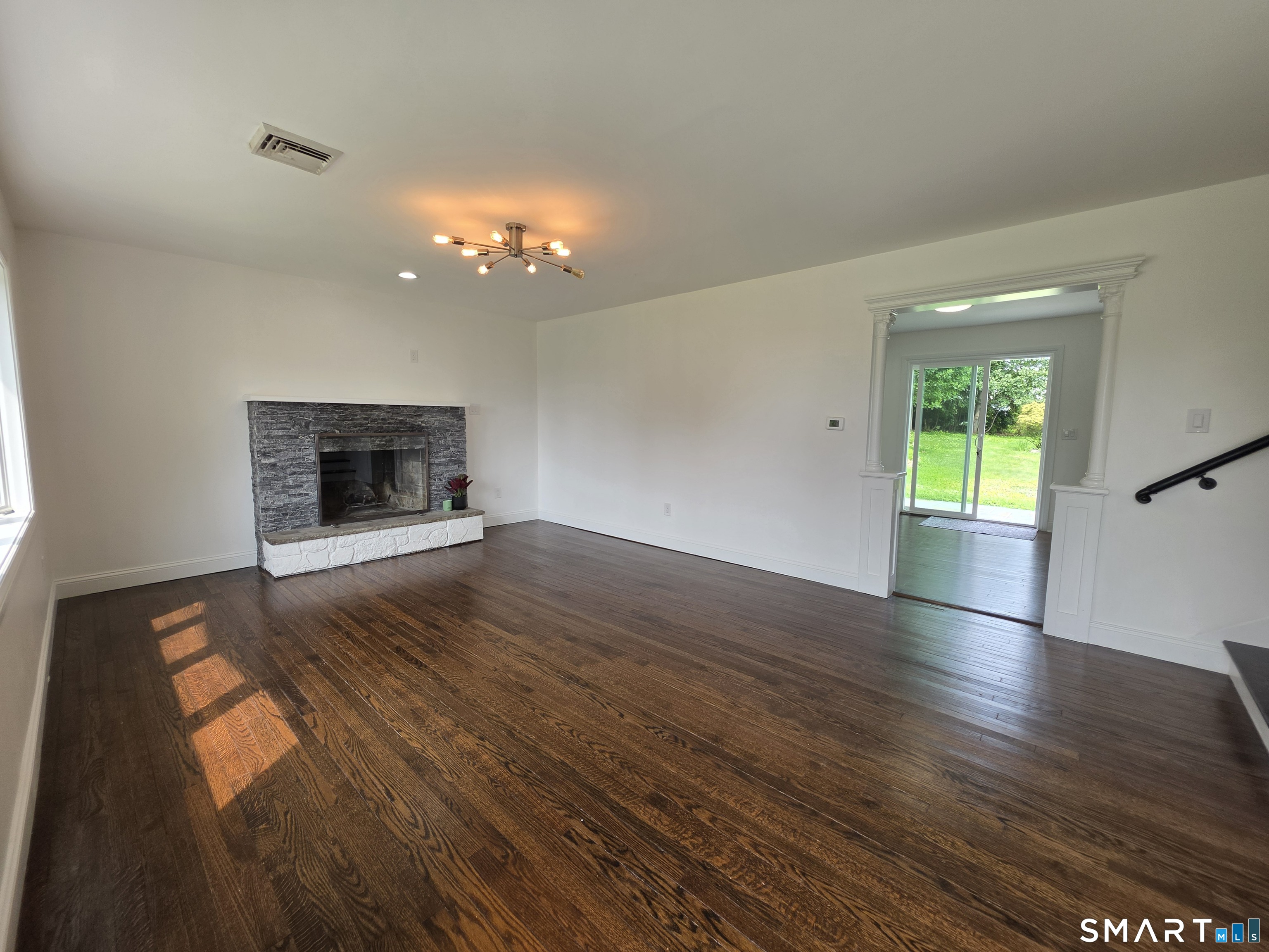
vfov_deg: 89.9
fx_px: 477
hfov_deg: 106.2
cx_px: 634
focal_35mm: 13
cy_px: 476
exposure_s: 1/120
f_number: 1.9
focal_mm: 2.2
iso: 40
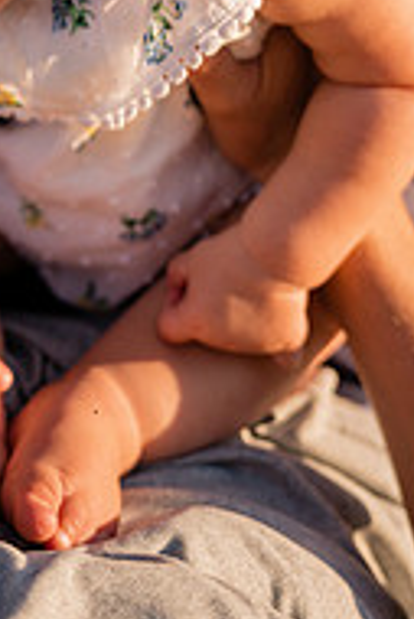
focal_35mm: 83
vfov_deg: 22.9
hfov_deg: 16.3
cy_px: -75
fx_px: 1429
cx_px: 46
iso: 400
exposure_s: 1/3200
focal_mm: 35
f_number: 2.8
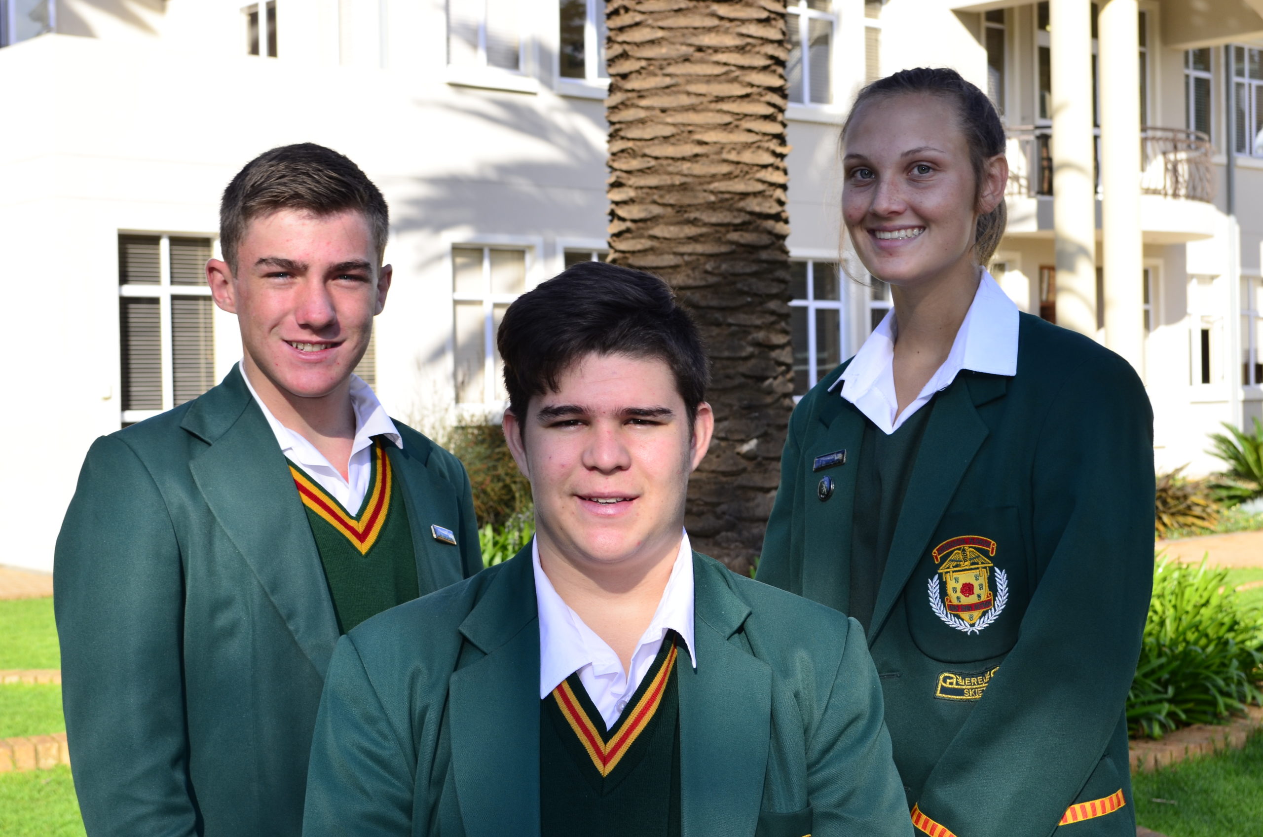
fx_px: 1996
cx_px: 632
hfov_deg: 35.1
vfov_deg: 23.7
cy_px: 418
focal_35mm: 57
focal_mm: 38
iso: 200
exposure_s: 1/200
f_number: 8
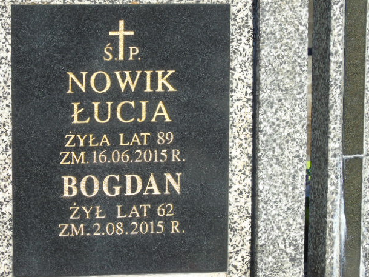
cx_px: 186
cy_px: 135
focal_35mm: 149
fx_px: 1588
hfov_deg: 13.3
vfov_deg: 10.0
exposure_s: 1/400
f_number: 4.7
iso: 80
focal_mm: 25
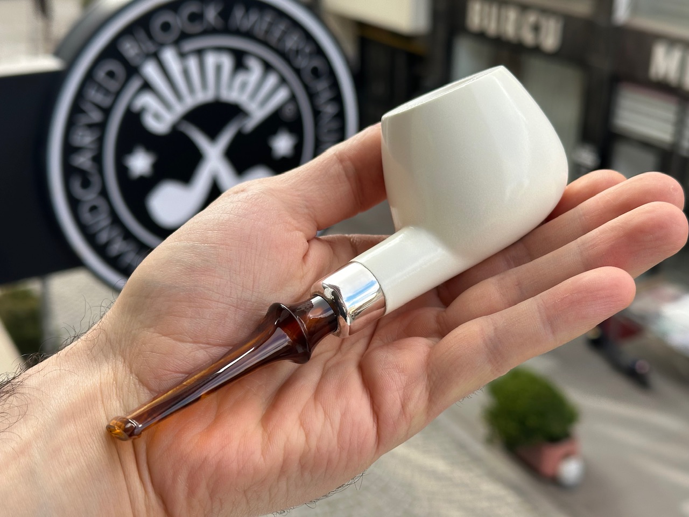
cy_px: 258
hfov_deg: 39.7
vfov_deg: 30.3
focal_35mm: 48
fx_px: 955
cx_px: 344
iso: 64
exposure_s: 1/580
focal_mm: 6.86
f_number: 1.78
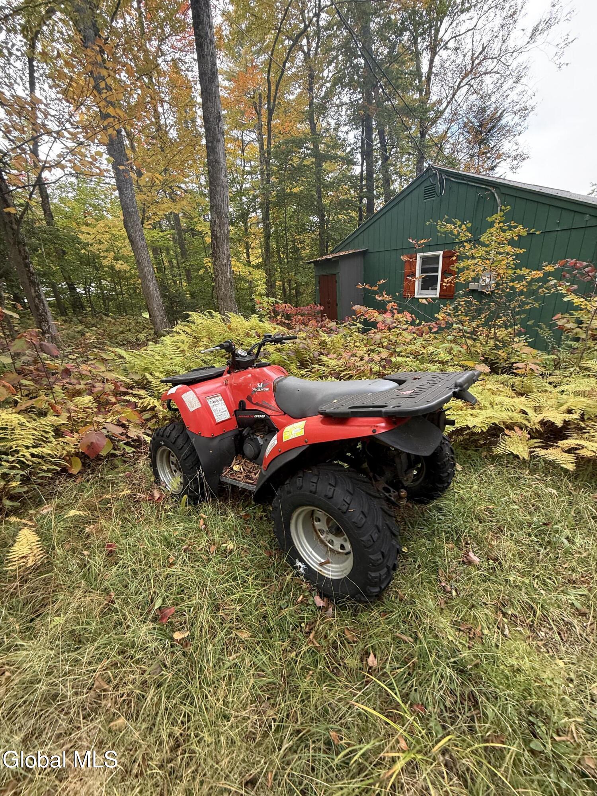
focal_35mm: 14
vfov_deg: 102.1
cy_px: 398
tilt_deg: -29.5
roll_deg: -2.0
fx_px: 322
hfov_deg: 85.7
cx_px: 298
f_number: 2.2
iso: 64
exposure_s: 1/99
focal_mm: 2.22
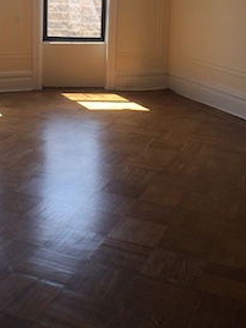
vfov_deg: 35.6
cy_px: 65
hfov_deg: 27.8
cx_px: 80
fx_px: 493
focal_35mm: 52
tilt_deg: -7.8
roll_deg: -1.1
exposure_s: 1/127
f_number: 2.2
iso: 32
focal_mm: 4.15
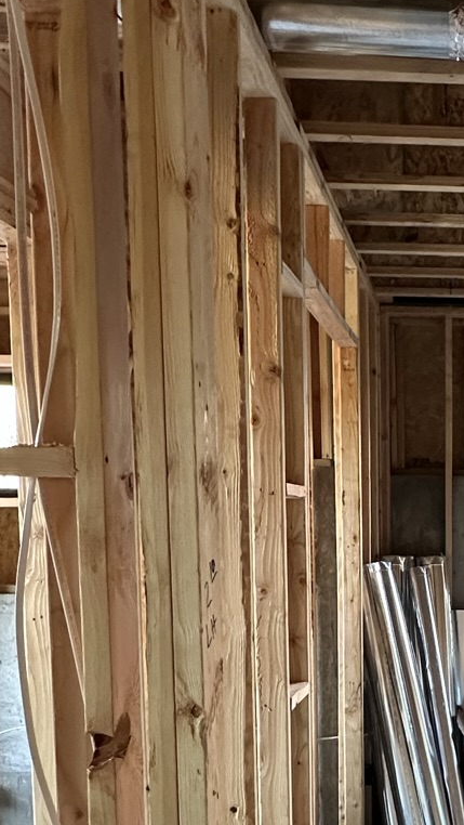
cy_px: 591
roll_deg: +0.1
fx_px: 896
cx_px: 536
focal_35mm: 41
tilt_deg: -5.5
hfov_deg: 26.3
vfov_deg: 48.0
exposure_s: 1/71
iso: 320
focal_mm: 2.22
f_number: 2.2
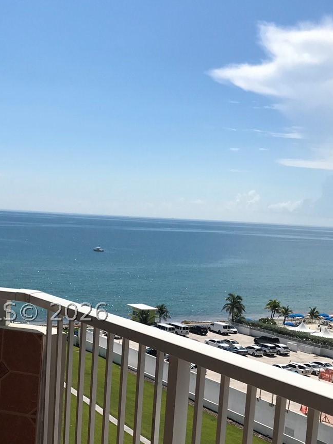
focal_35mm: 52
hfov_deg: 27.6
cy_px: 312
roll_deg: -4.1
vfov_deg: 36.3
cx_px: 77
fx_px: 667
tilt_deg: -8.3
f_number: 1.8
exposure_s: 1/4808
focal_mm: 3.99
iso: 20
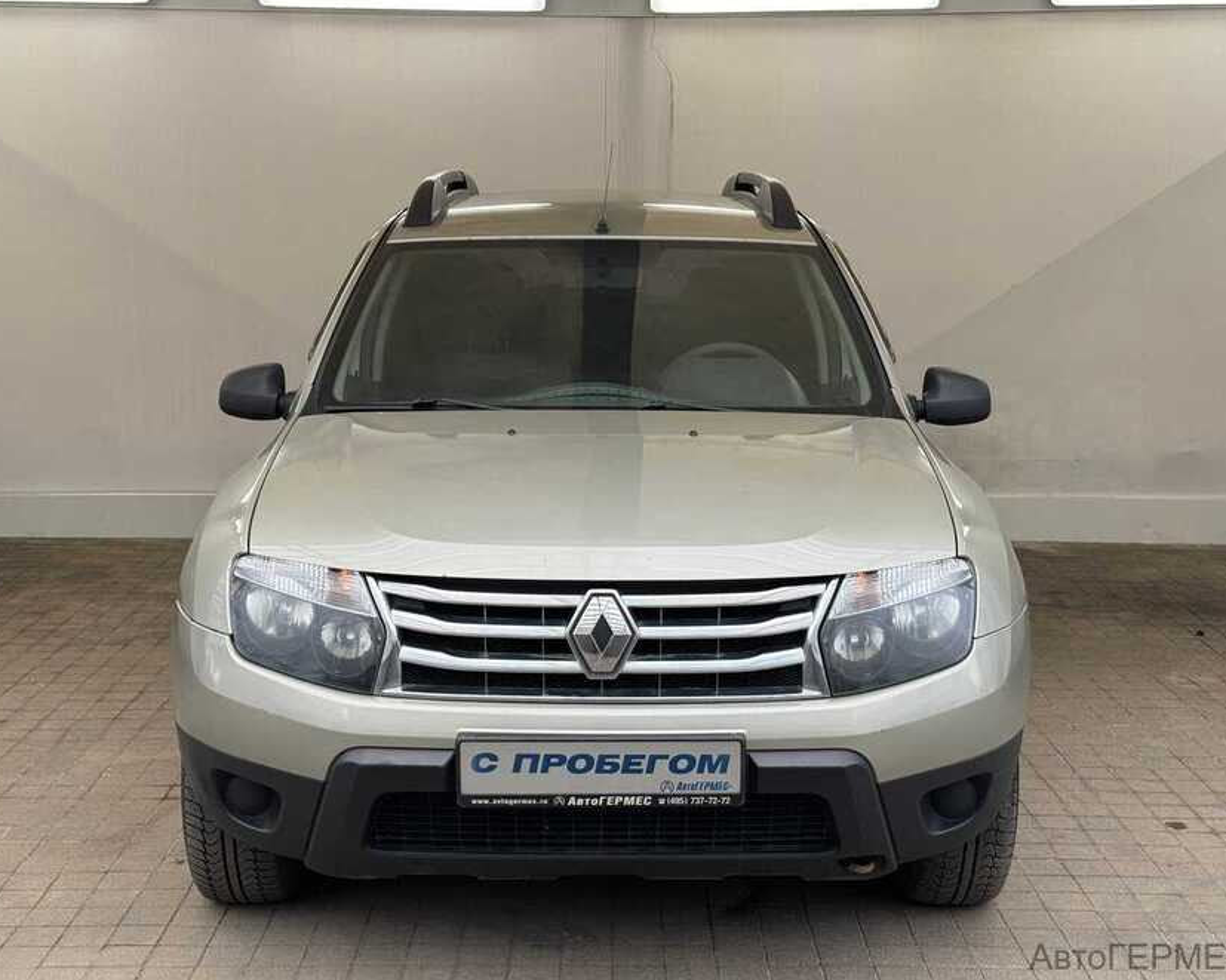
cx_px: 599
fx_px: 1850
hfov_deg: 36.7
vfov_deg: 29.7
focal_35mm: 51
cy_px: 486
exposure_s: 1/399
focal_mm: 6.76
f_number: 1.78
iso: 64
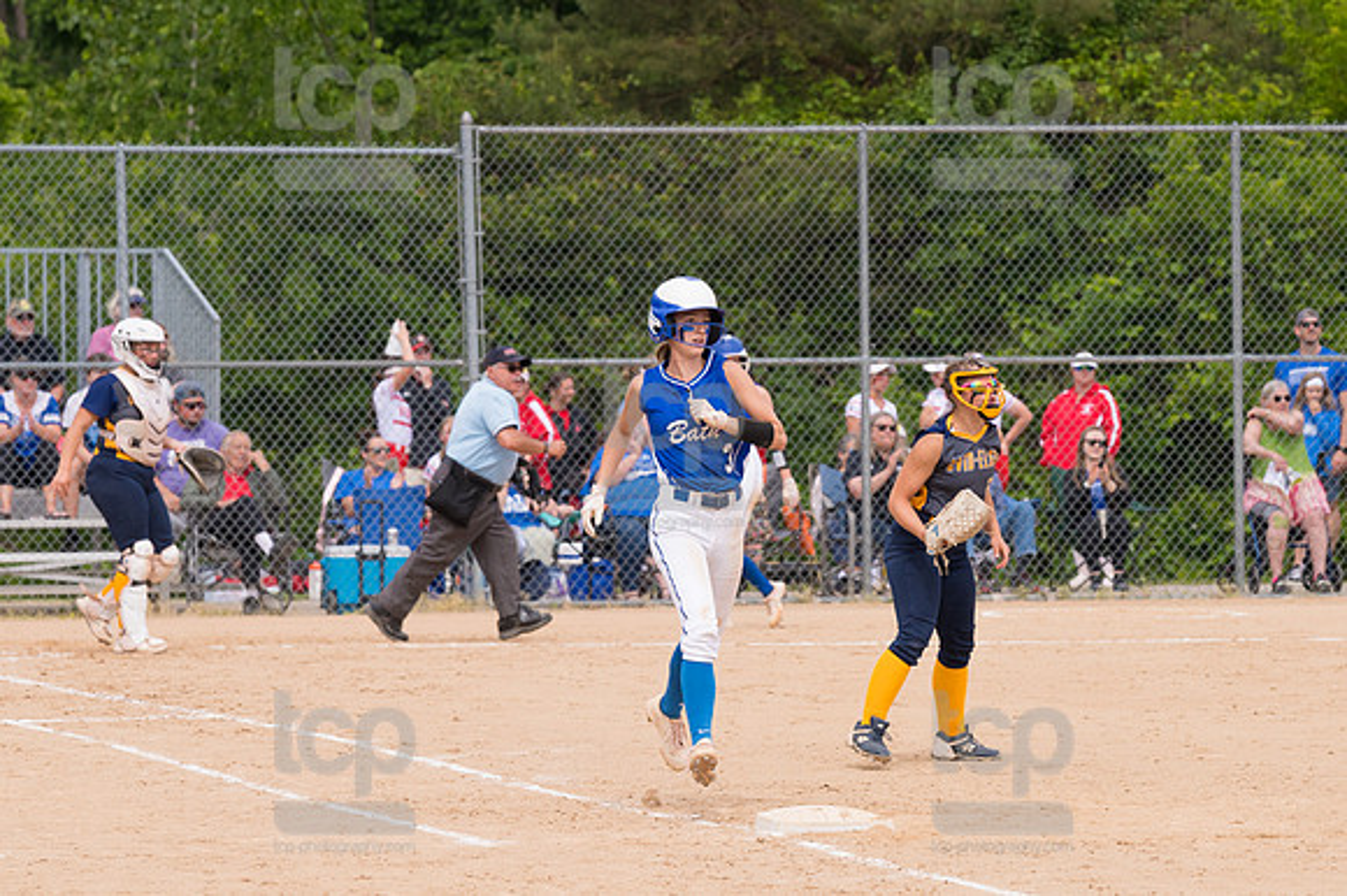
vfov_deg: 5.9
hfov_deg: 8.9
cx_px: 674
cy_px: 448
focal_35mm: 232
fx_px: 8675
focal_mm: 155
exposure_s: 1/1600
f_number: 5.6
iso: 320
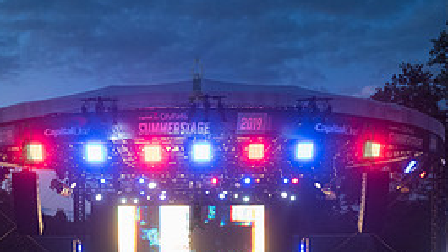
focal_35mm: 55
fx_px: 653
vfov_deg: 20.8
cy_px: 279
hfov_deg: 37.8
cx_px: 196
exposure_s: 1/125
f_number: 3.2
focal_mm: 24
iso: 3200
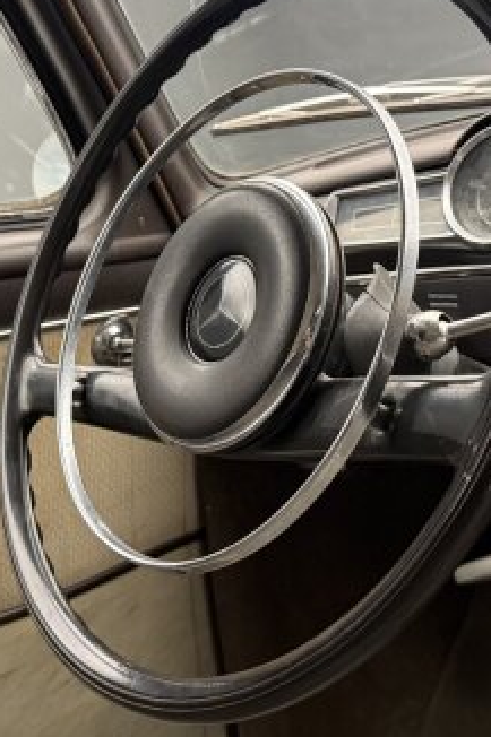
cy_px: 274
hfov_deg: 27.5
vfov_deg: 40.1
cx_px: 240
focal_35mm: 49
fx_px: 1003
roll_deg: +5.5
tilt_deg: -6.6
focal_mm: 6.76
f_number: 1.78
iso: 500
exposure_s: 1/49
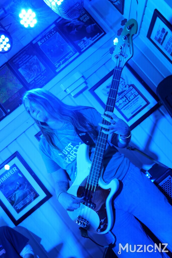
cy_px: 129
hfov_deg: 40.0
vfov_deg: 57.2
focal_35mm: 33
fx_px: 236
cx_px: 86
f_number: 4.3
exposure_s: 1/60
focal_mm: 33
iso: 2500
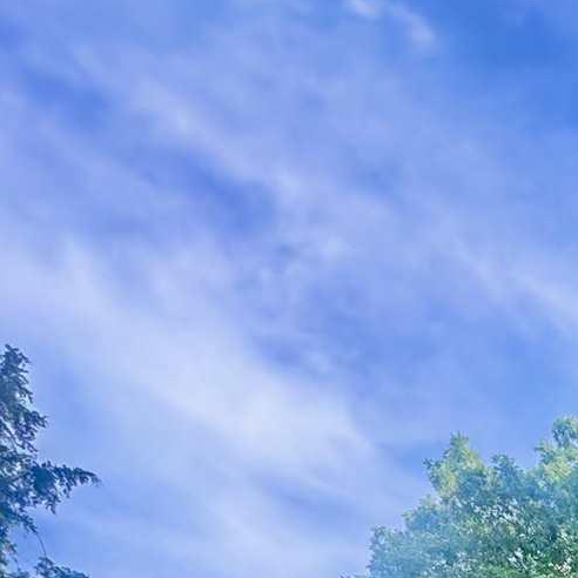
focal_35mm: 58
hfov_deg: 22.0
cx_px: 957
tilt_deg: +2.8
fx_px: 1096
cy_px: 1163
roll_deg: +1.6
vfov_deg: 18.6
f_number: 2.2
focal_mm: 2.22
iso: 40
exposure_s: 1/145
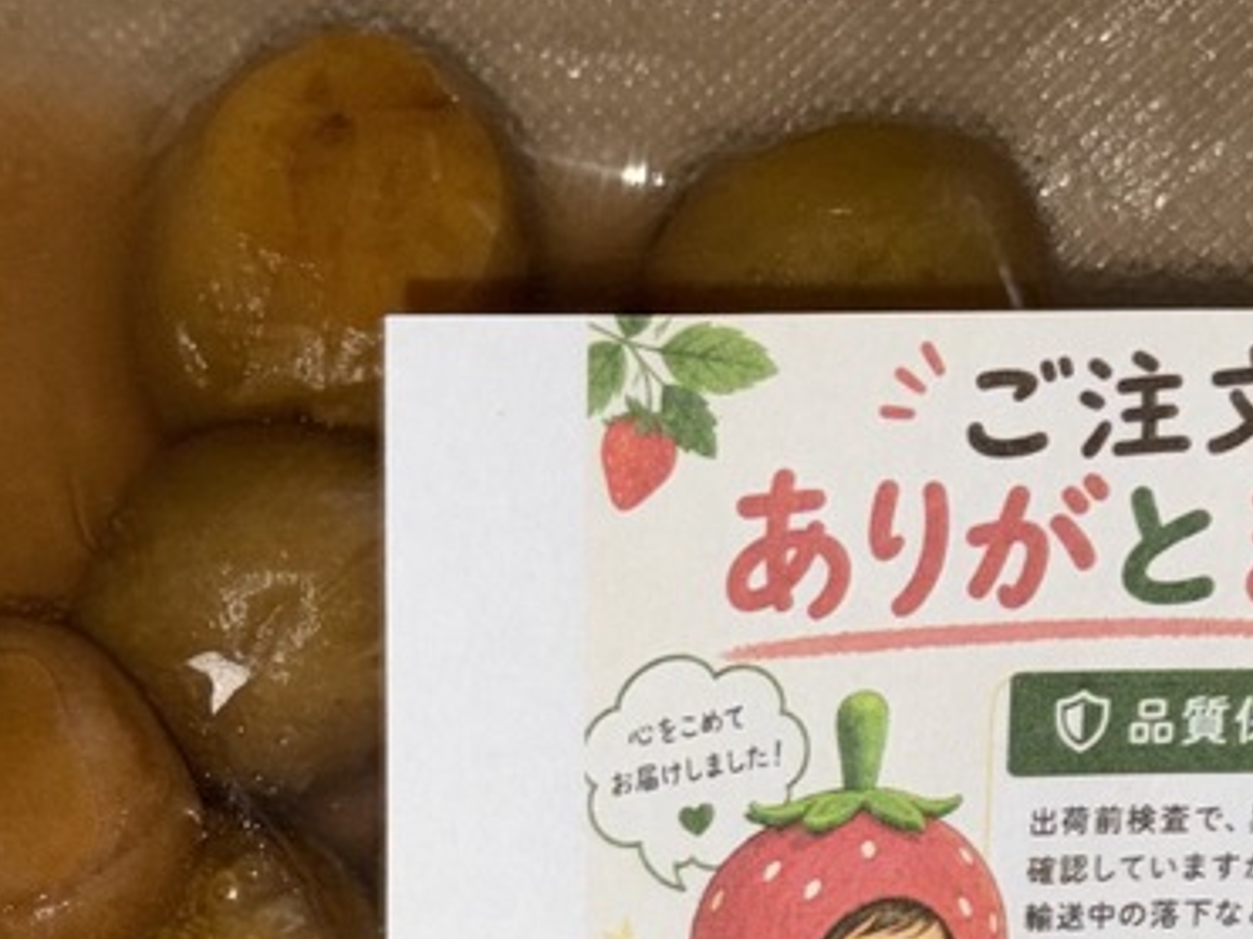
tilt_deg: -86.8
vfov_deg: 13.9
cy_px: 1321
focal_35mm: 101
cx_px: 243
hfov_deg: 19.3
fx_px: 3655
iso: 32
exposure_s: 1/4
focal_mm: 5.96
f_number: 1.6
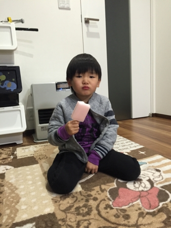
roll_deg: +3.4
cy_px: 114
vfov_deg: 61.6
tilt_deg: -8.0
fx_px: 191
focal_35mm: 29
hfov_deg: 48.3
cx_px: 86
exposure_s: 1/30
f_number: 2.2
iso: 200
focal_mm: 4.15
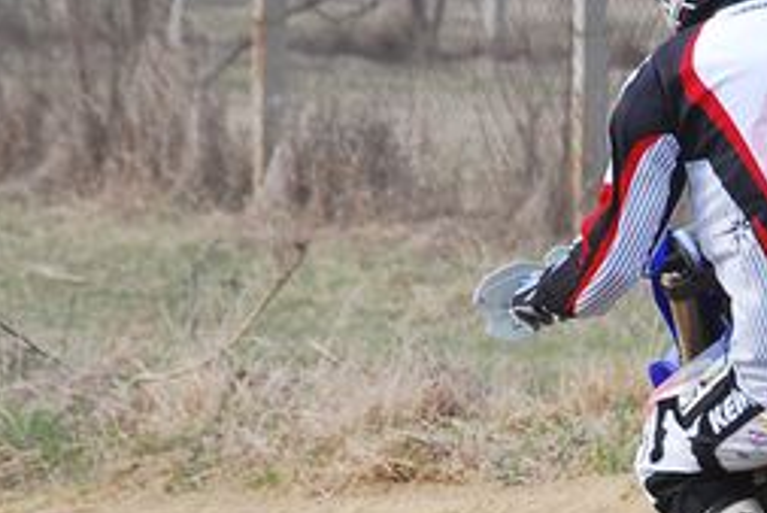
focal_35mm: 560
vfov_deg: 2.5
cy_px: 474
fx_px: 11933
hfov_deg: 3.7
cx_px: 758
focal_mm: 105
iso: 320
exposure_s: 1/500
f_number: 7.1
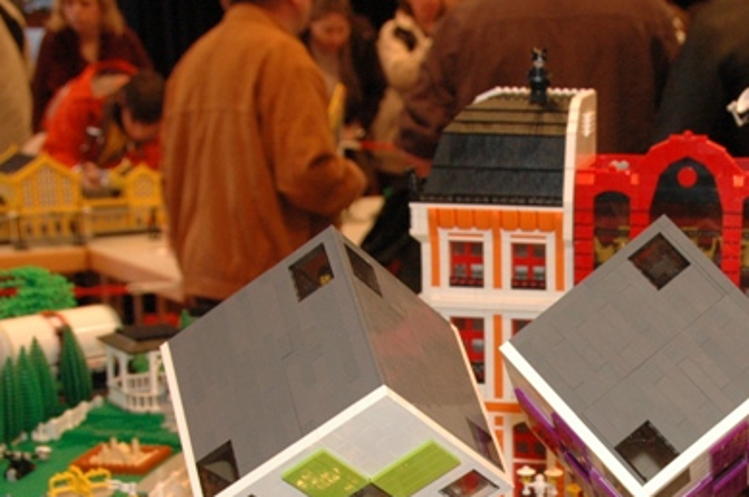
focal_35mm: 80
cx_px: 597
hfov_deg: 25.0
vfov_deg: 16.7
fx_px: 1662
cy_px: 499
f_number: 5.6
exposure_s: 1/60
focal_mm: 26
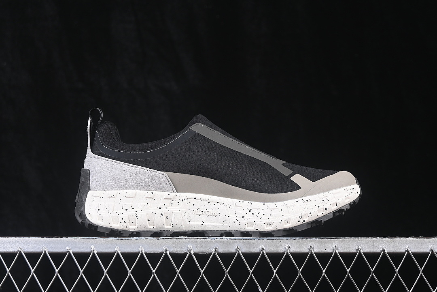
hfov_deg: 27.0
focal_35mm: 75
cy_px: 146
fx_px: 910
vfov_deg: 18.2
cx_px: 218
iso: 160
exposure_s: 1/60
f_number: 6.3
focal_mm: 50
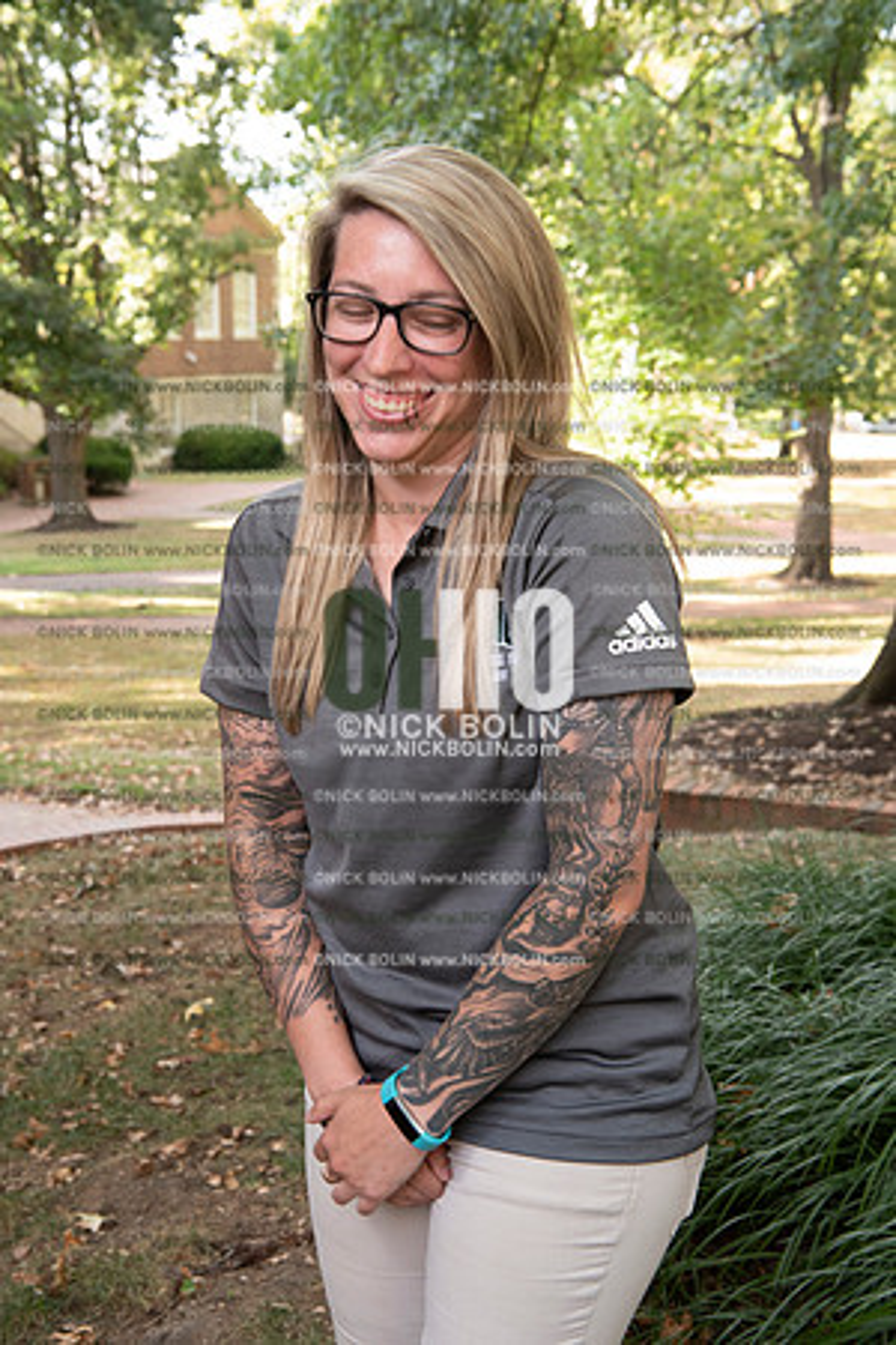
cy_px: 672
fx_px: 1941
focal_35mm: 52
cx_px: 448
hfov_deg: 26.0
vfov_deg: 38.2
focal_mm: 52
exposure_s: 1/100
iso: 800
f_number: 8
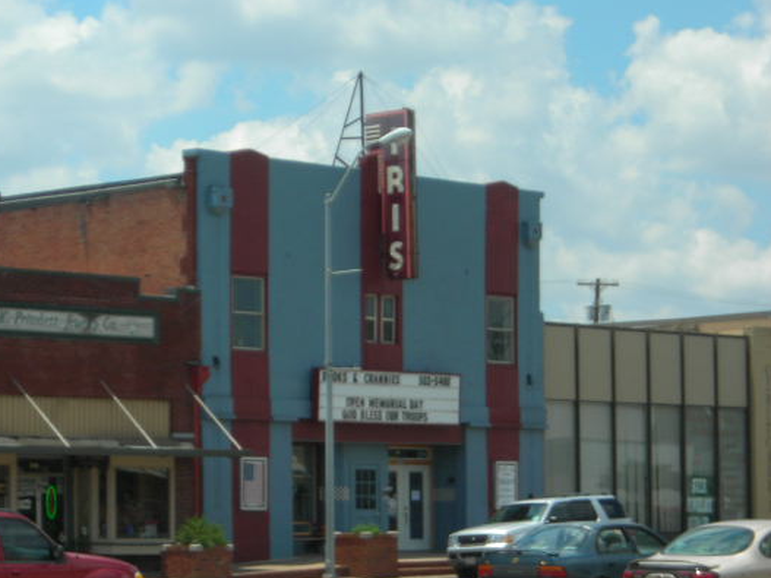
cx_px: 309
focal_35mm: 141
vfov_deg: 10.5
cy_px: 313
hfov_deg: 14.0
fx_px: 3140
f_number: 5.3
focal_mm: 19.2
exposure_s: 1/308
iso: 50
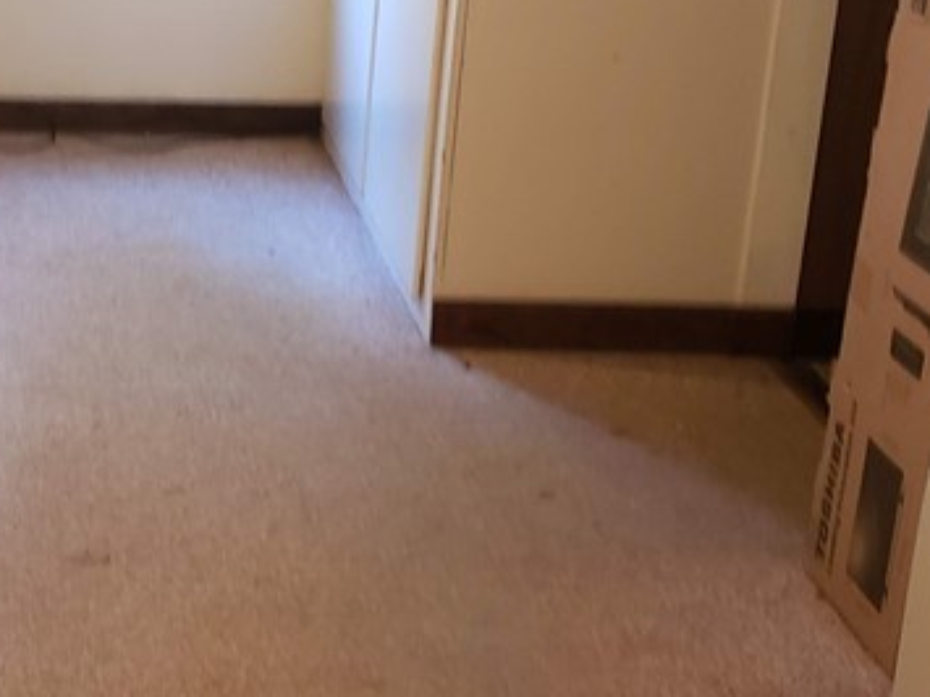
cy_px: 278
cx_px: 5
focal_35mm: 75
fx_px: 2014
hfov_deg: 24.8
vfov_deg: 19.6
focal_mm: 4.3
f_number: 1.5
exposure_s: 1/24
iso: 250
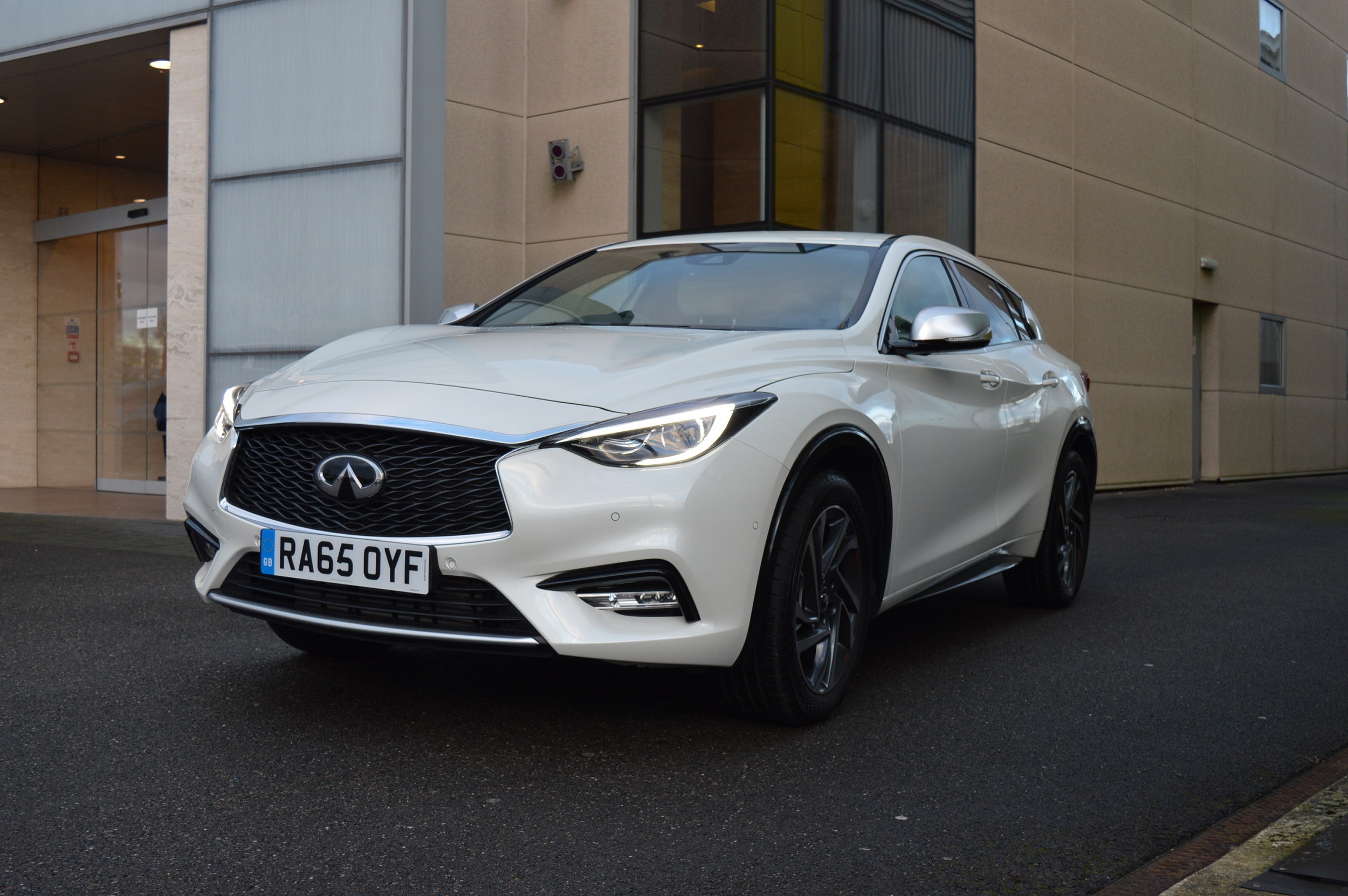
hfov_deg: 49.6
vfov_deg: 34.1
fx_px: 1459
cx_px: 674
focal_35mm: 39
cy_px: 448
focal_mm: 26
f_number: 5.6
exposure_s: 1/125
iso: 280
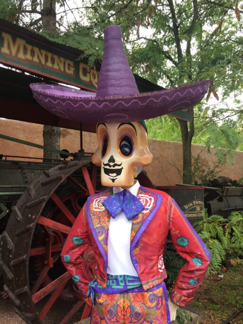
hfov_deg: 48.2
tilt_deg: +5.7
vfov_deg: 61.7
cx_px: 122
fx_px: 271
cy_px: 162
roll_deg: -2.1
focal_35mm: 29
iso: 25
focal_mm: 4.15
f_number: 2.2
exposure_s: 1/50
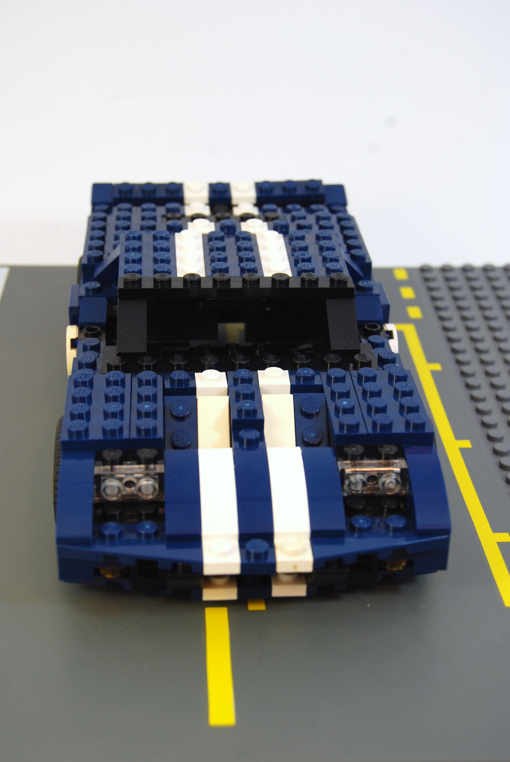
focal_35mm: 57
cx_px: 255
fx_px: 1208
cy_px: 381
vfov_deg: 35.0
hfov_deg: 23.8
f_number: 7.1
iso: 200
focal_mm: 38
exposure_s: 1/60
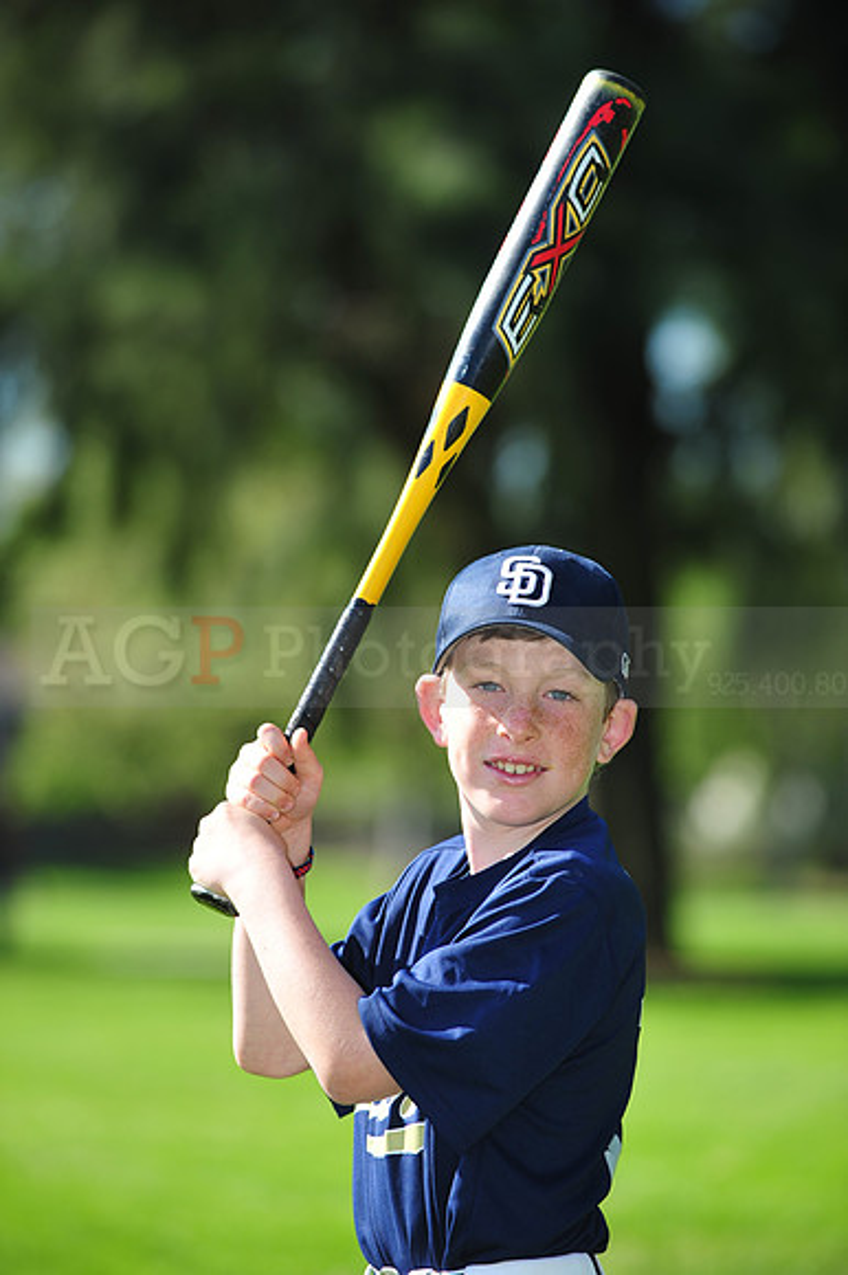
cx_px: 424
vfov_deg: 10.3
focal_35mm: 200
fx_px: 7075
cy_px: 638
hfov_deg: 6.9
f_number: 4.5
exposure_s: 1/800
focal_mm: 200
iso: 200
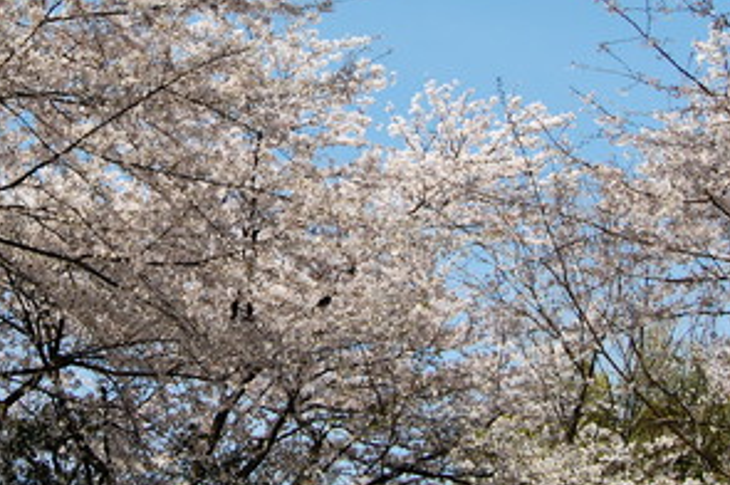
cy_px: 103
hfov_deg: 35.9
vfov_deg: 24.2
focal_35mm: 55
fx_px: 1114
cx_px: 243
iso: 200
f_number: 9
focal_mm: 18
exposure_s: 1/320
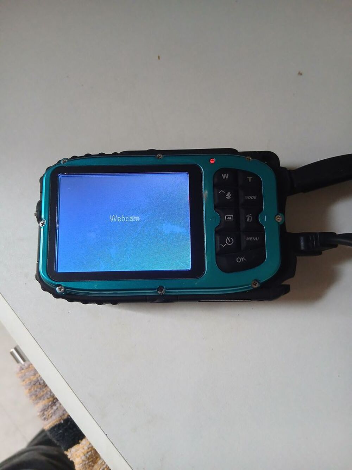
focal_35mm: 26
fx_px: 352
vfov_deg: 67.3
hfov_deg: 53.1
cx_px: 176
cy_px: 235
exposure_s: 1/25
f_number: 1.8
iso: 400
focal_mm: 3.98
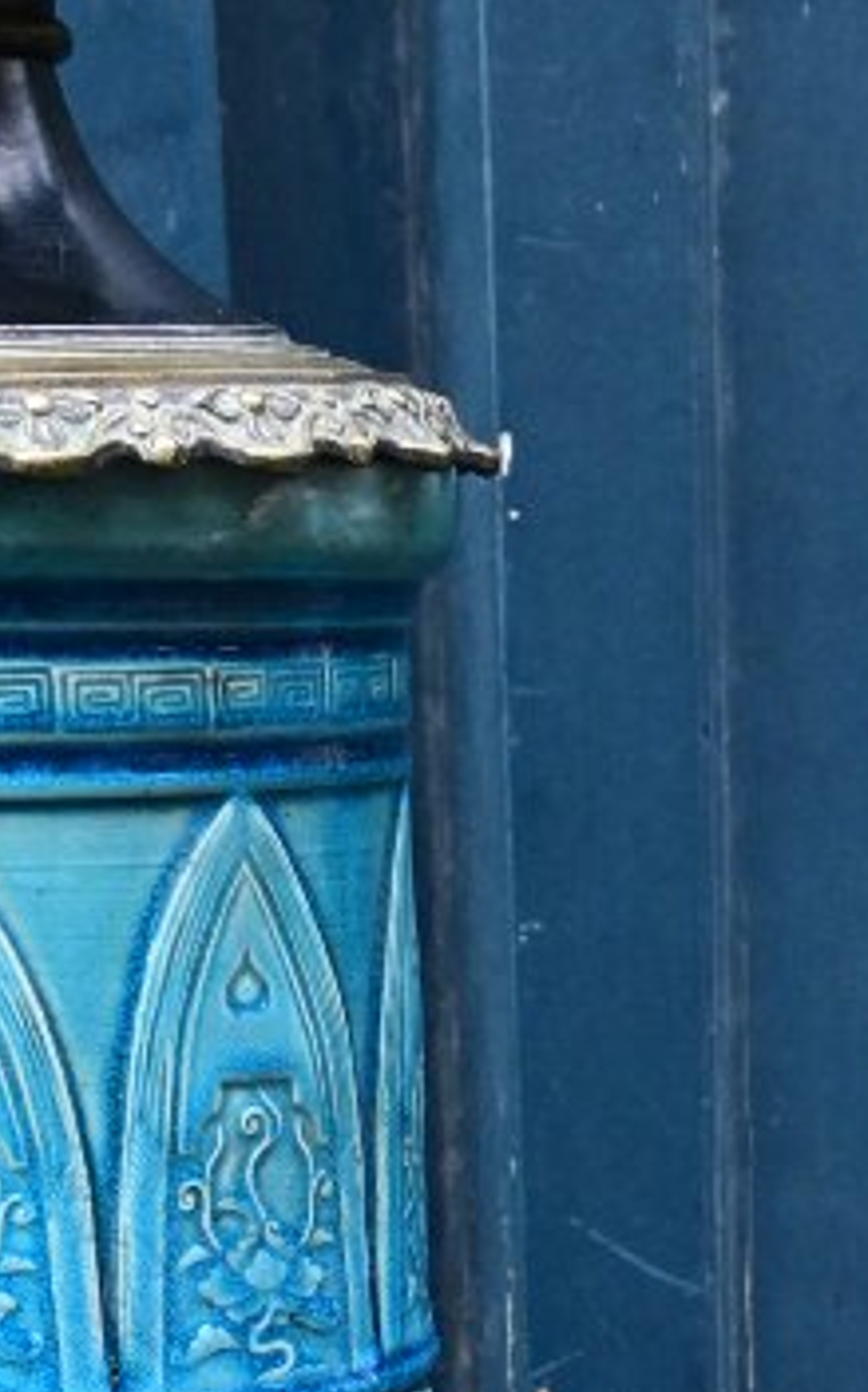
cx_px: 729
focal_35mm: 102
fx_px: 3860
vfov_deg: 17.5
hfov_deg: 12.8
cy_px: 2308
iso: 2200
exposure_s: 1/60
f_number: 8
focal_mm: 19.5
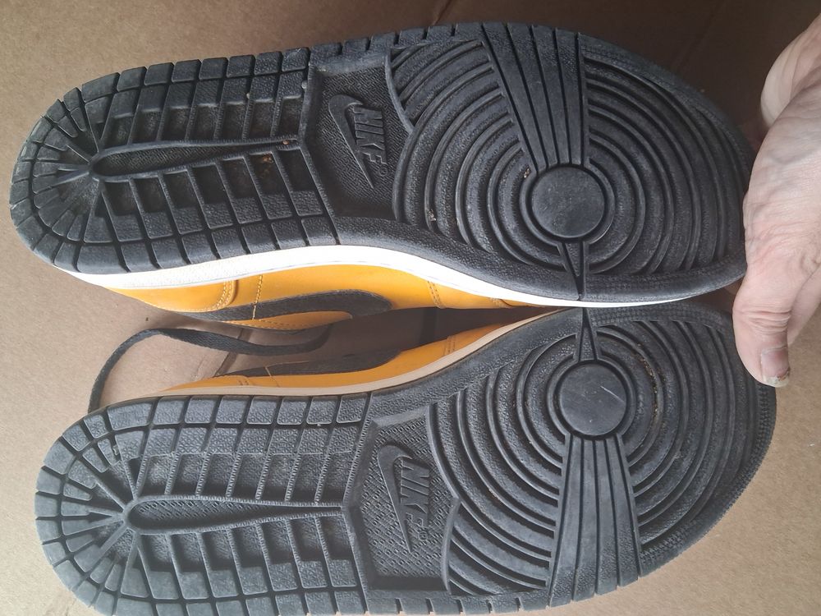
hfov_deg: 67.3
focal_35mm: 26
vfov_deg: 53.1
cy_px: 308
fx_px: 617
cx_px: 410
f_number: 1.8
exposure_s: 1/120
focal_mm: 3.98
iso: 250
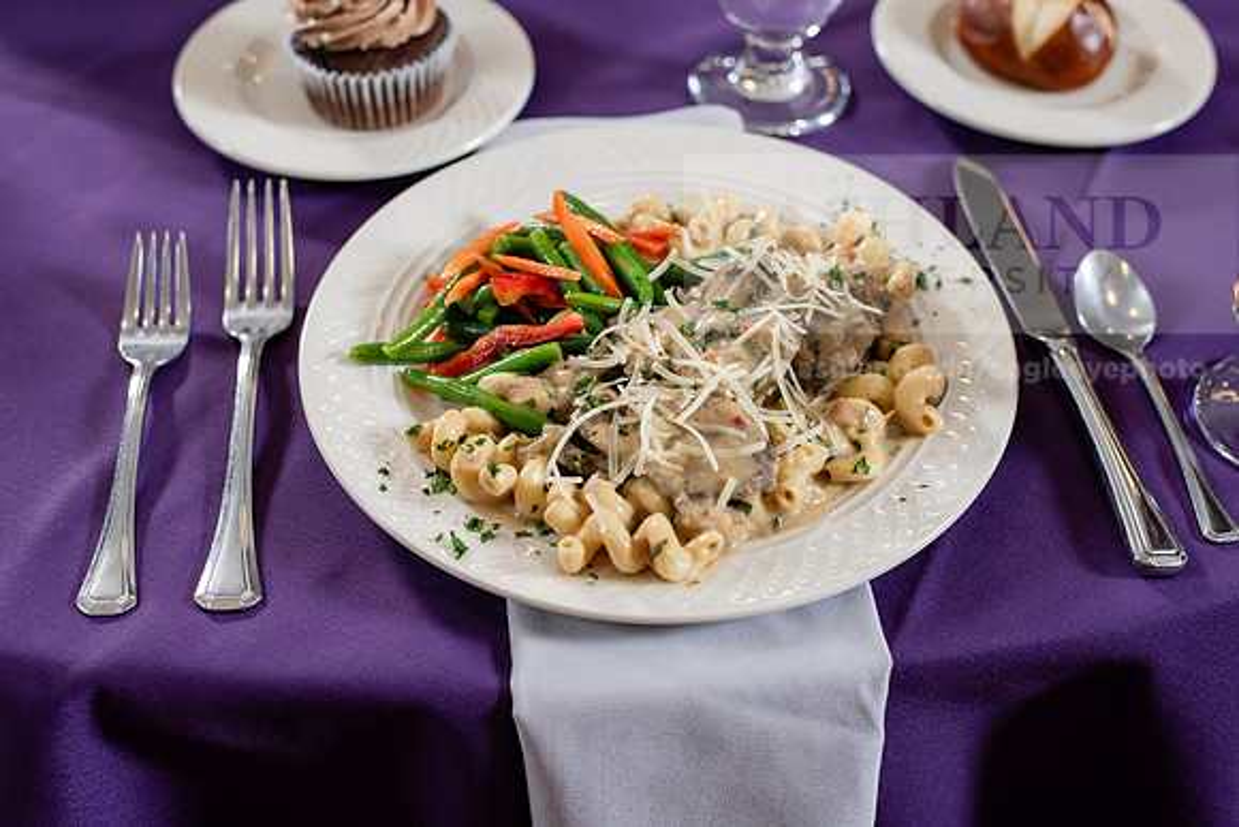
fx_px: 1721
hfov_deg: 39.6
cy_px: 414
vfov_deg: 27.0
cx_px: 620
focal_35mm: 50
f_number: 3.5
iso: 320
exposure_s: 1/200
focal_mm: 50
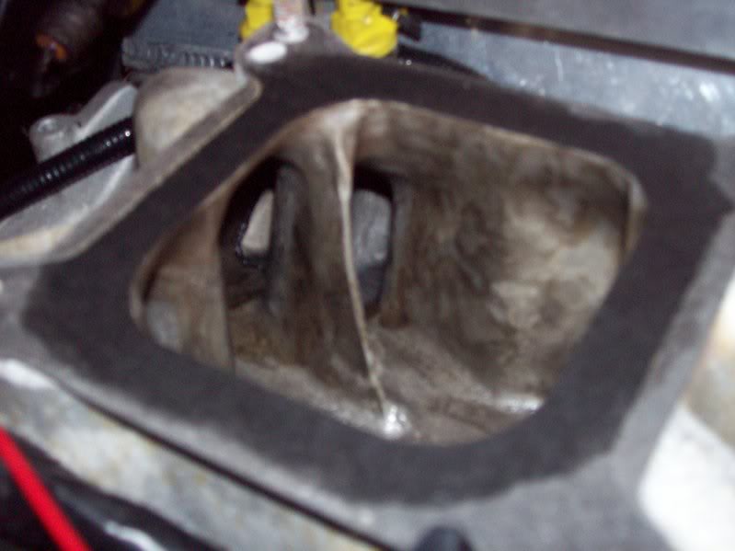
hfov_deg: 42.1
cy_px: 276
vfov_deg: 32.2
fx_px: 955
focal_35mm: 45
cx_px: 368
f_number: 3
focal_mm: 7.6
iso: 160
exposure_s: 1/73.1
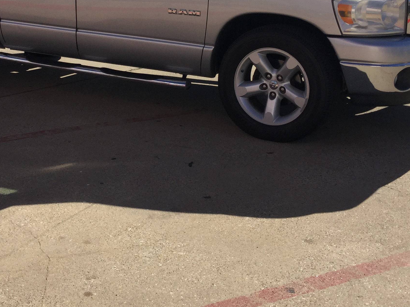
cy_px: 39
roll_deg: +1.4
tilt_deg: -11.1
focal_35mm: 60
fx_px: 711
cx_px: 146
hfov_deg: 32.0
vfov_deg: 23.8
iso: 25
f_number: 2.4
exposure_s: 1/2092
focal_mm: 3.3
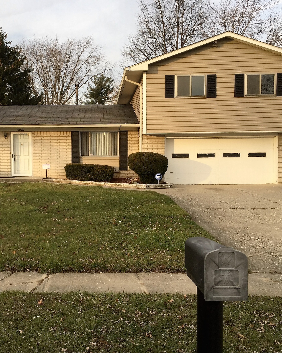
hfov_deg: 38.9
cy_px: 177
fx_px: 396
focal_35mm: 38
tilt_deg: -1.8
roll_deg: +0.2
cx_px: 104
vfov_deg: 47.9
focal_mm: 4.15
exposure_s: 1/373
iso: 32
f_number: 2.2
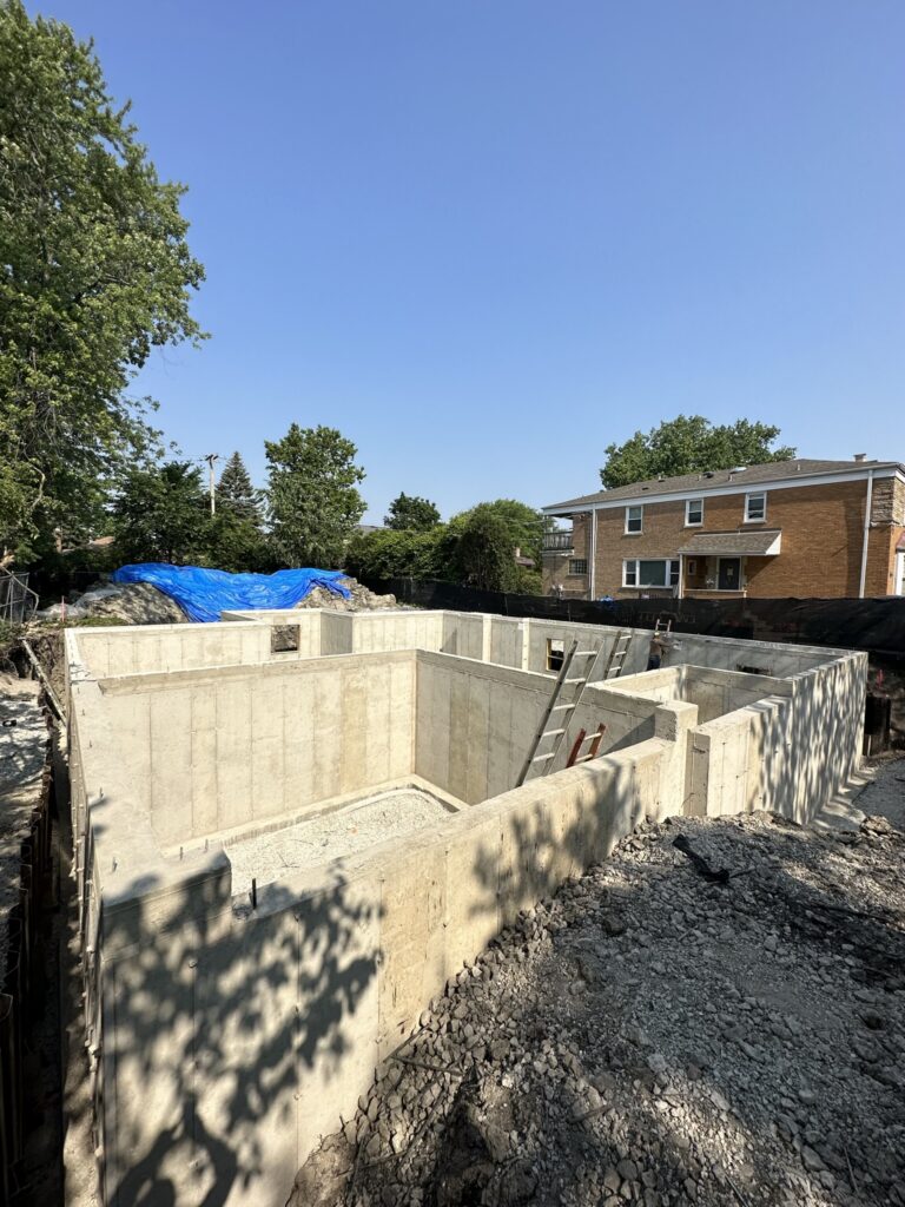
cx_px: 452
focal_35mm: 14
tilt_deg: +2.9
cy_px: 604
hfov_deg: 85.7
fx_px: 488
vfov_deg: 102.1
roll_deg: -1.8
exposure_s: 1/2959
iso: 50
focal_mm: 2.22
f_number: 2.2
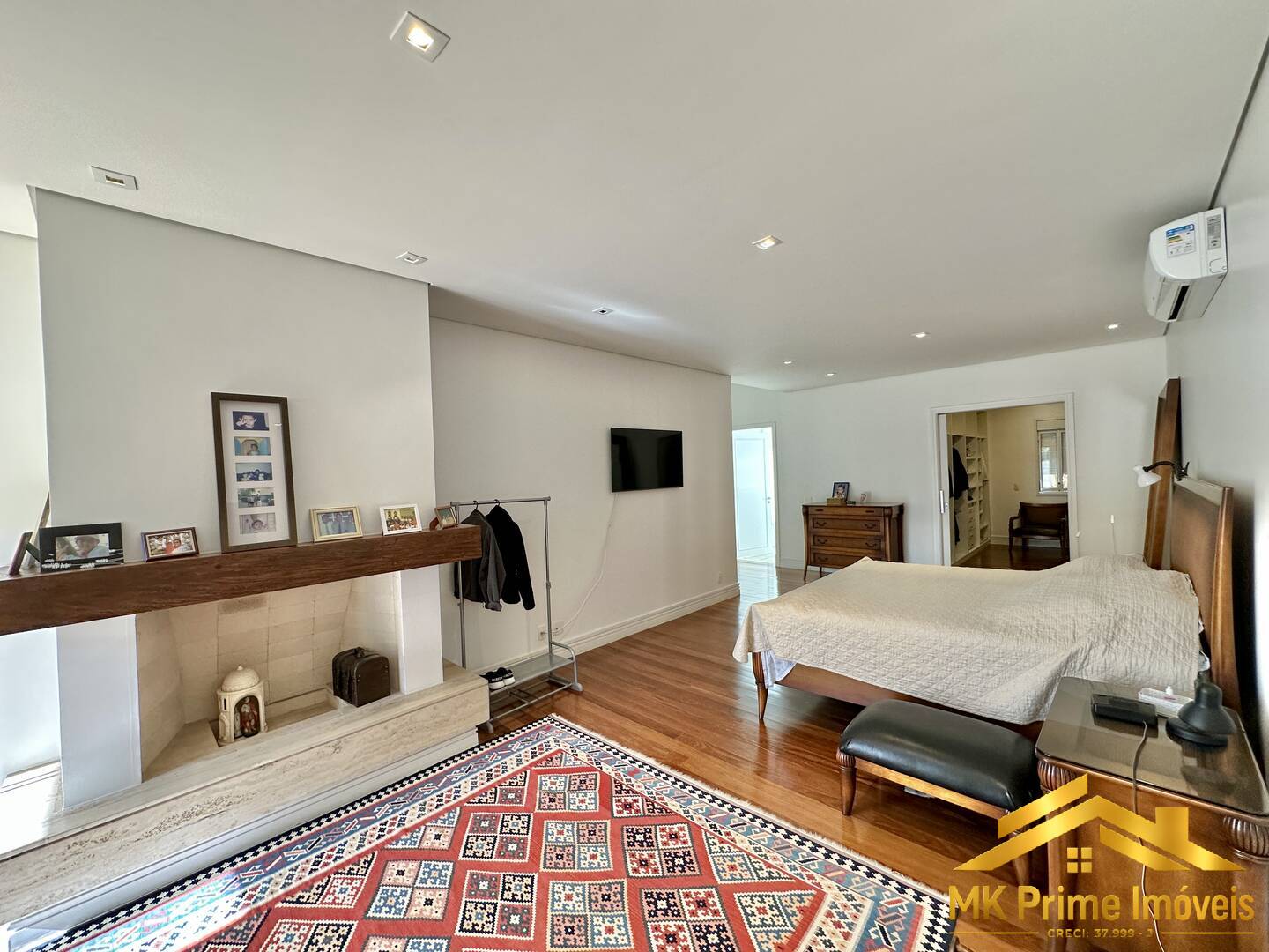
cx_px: 634
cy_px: 476
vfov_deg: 85.7
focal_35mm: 14
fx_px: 513
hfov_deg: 102.1
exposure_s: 1/120
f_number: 2.2
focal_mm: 2.22
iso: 160
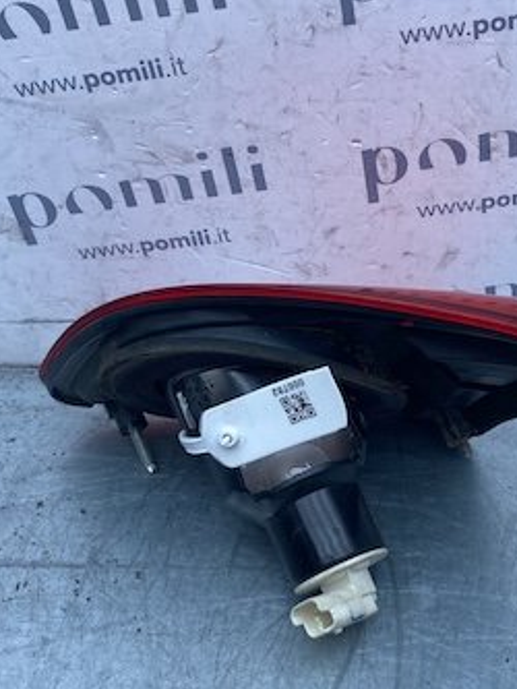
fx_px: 995
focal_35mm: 50
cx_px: 364
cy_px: 428
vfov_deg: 38.0
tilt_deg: -45.3
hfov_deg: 28.8
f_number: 1.8
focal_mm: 4.25
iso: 32
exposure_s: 1/919
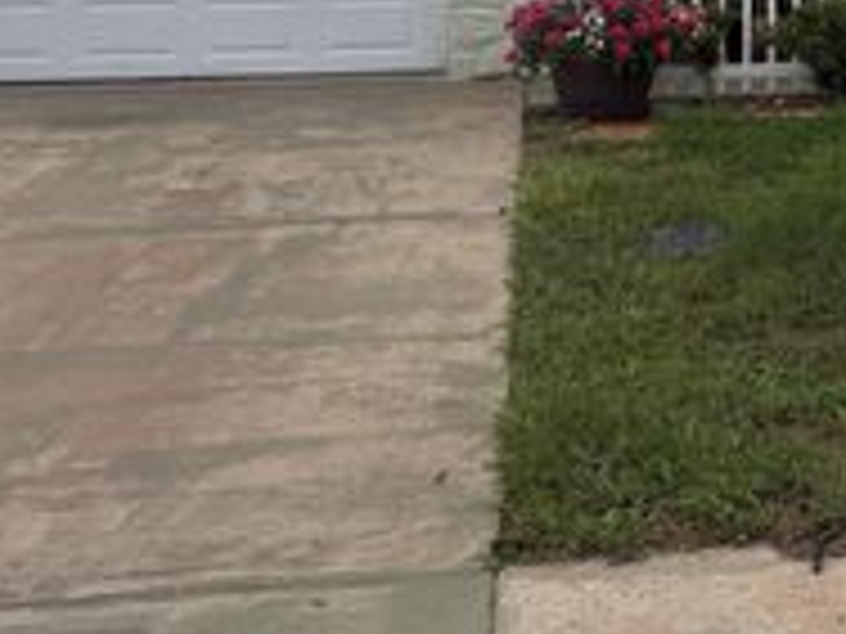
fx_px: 1564
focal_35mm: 64
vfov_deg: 21.0
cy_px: -173
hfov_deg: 28.2
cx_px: 868
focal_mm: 6.76
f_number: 1.78
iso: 80
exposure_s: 1/7353
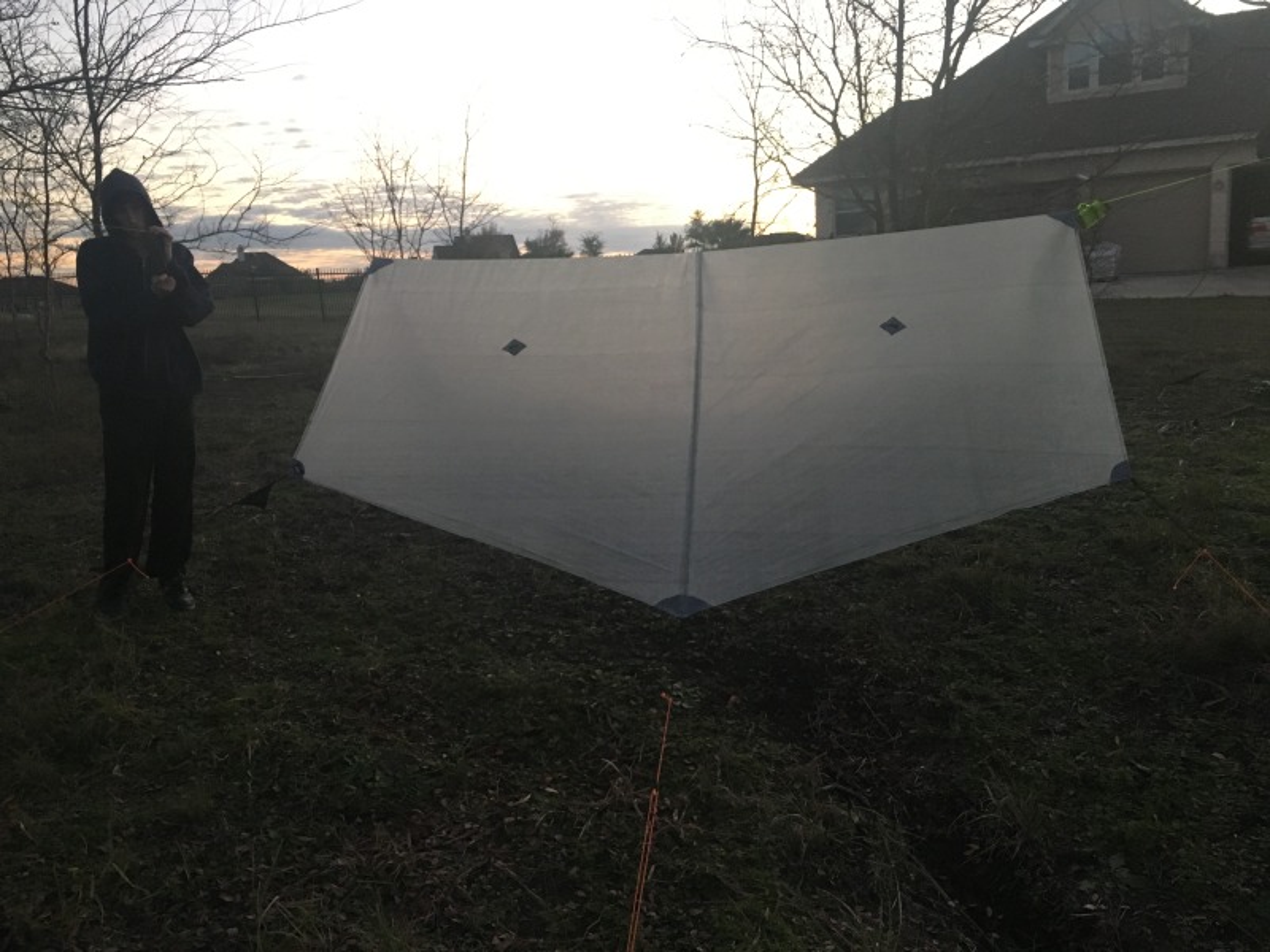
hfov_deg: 61.7
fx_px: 1064
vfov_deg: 48.2
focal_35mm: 29
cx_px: 635
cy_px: 476
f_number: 2.2
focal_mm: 4.15
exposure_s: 1/30
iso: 160
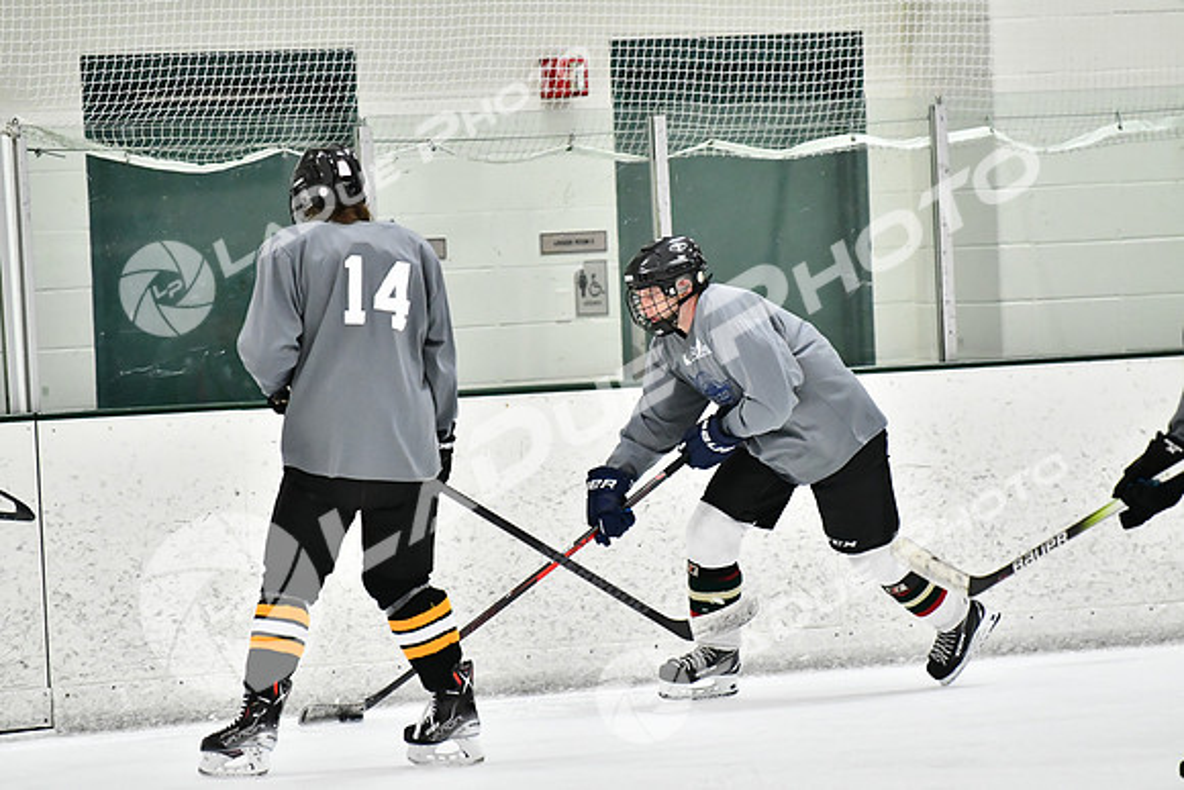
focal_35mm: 300
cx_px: 592
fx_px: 9869
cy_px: 395
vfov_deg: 4.6
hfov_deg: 6.9
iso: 5000
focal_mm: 200
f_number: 2.8
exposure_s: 1/1250
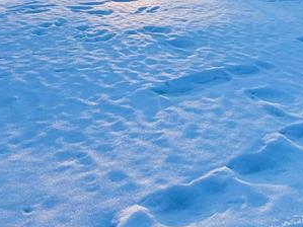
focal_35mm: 48
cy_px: -8
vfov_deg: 28.1
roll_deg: -1.4
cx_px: 275
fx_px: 420
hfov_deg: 37.0
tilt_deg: -5.7
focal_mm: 2.22
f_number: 2.2
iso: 25
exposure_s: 1/770
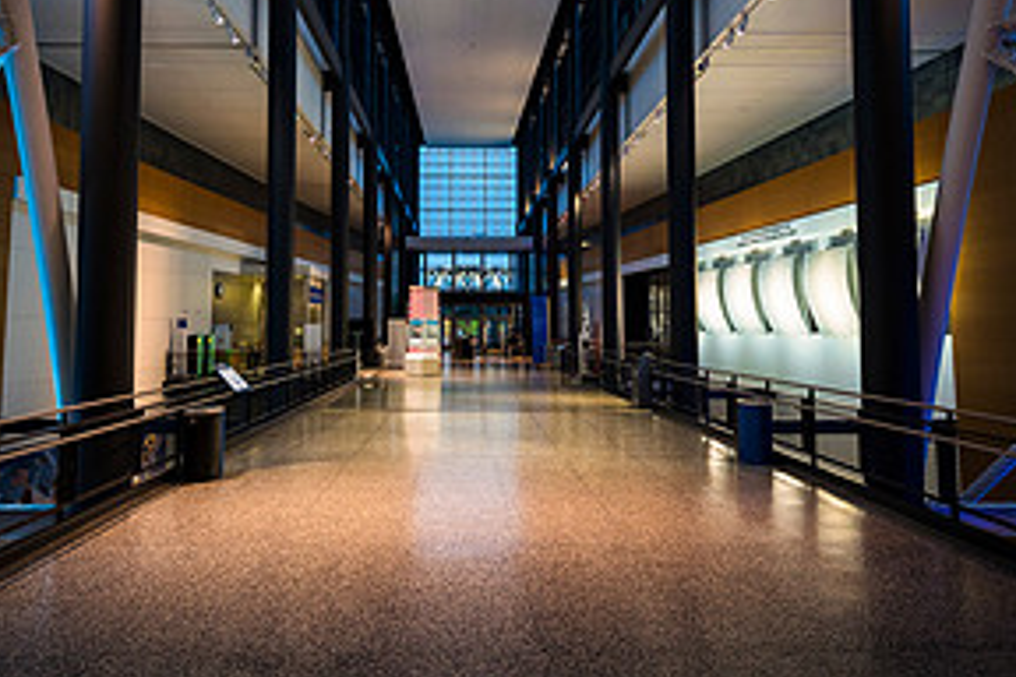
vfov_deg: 45.0
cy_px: 32
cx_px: 501
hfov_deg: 71.5
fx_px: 706
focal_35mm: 25
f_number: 2.5
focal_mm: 16
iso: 360
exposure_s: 1/50
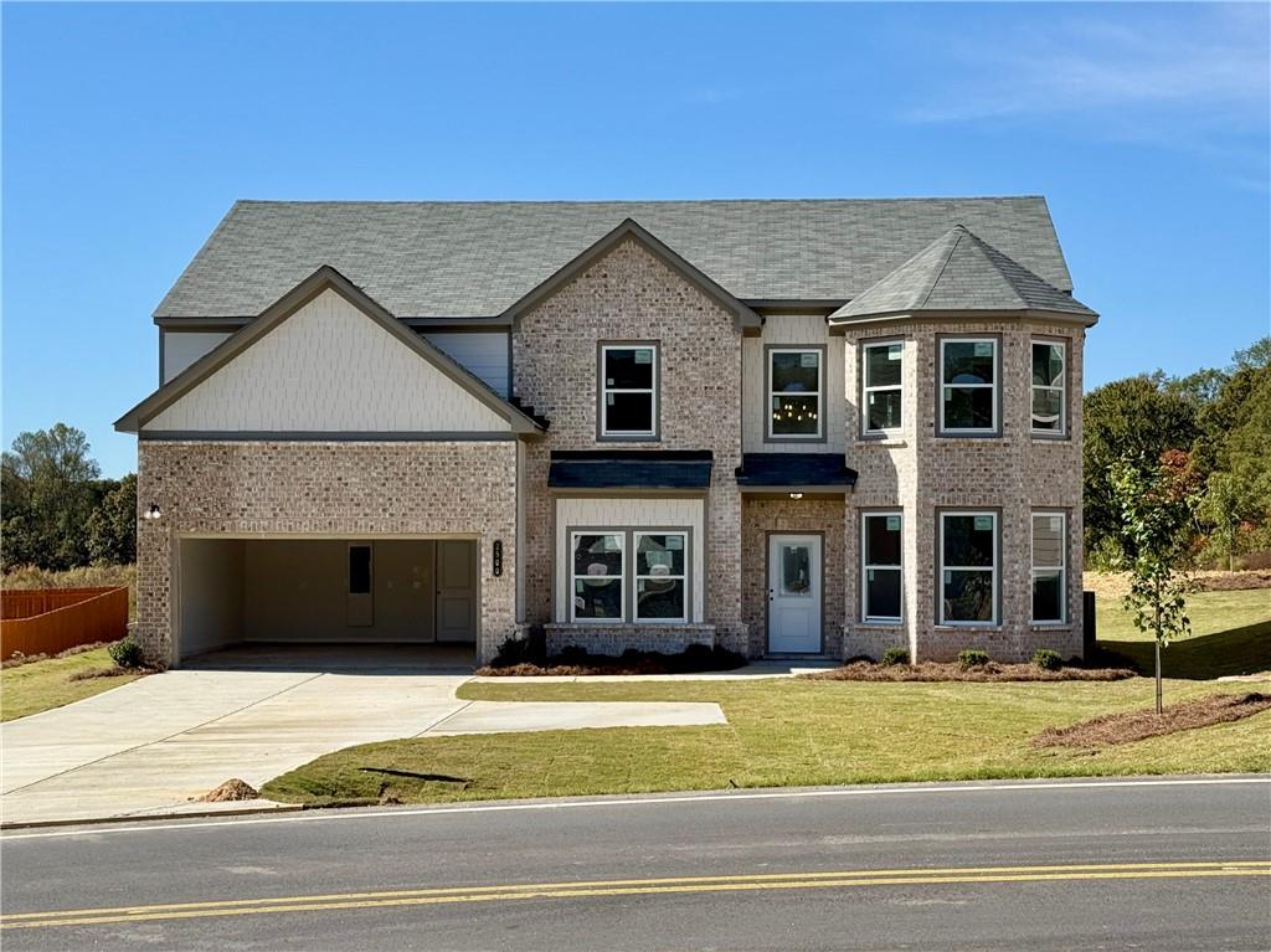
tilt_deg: +0.9
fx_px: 1762
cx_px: 636
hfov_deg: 39.7
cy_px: 476
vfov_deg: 30.2
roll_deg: -0.6
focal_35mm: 48
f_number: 1.78
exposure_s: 1/4587
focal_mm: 6.76
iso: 64
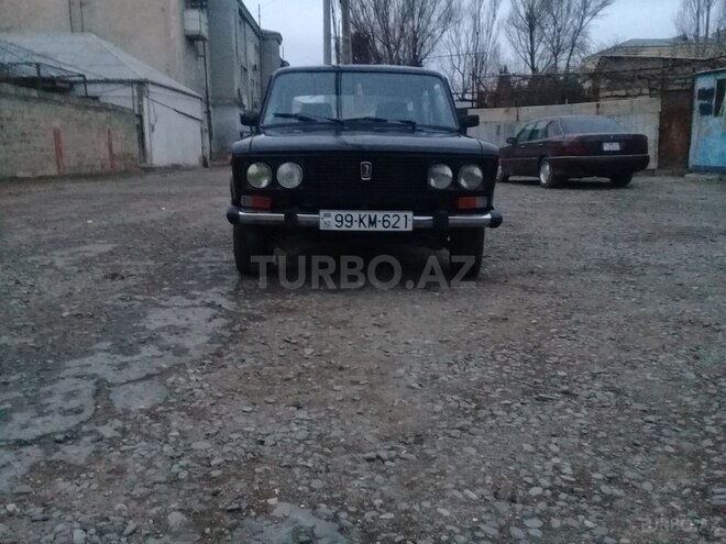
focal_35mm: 31
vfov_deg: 45.4
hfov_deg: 58.4
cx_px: 363
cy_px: 272
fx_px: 650
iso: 500
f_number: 2.2
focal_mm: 3.3
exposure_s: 1/17
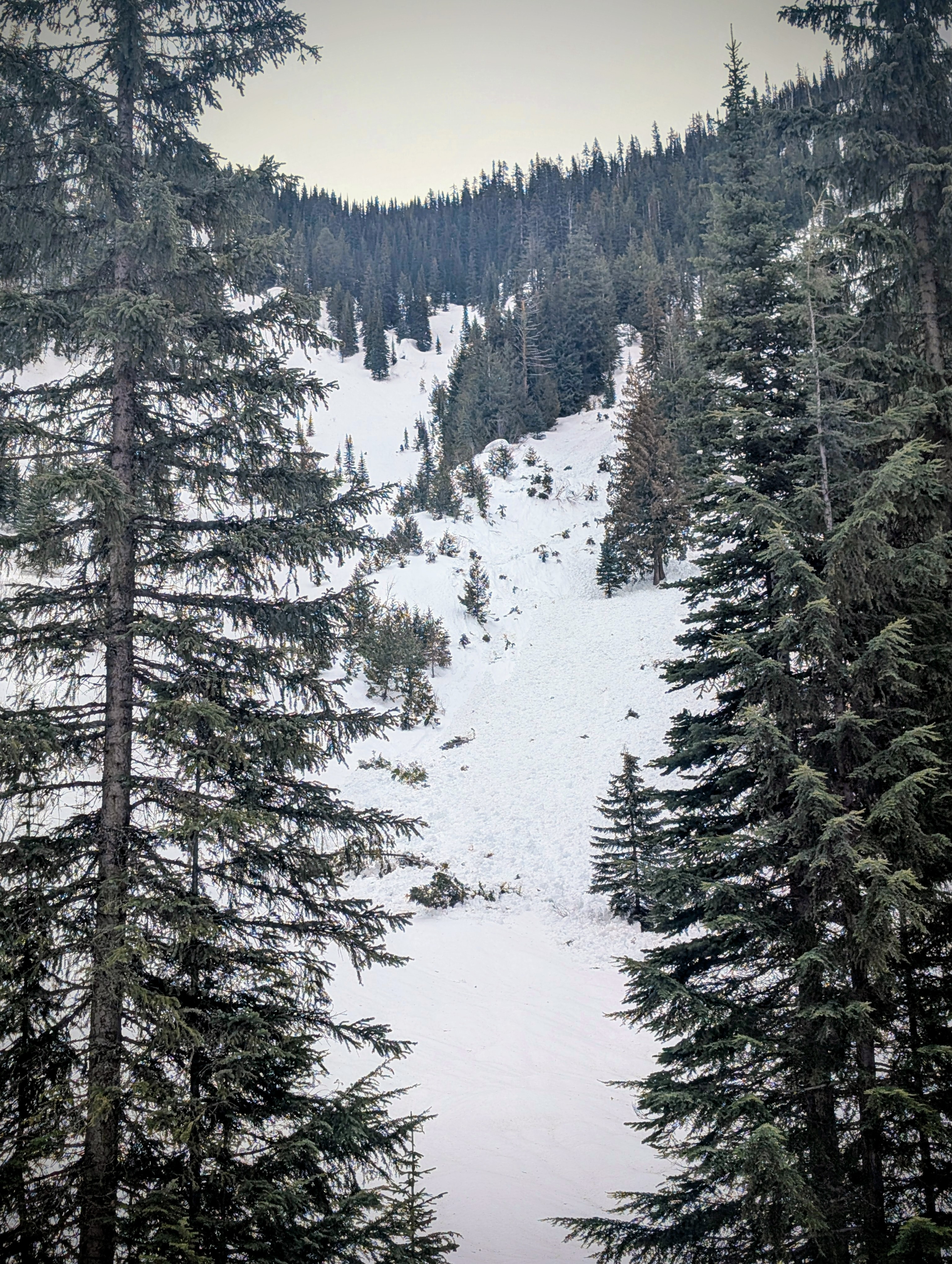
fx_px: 1792
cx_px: 476
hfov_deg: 29.7
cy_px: 632
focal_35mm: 49
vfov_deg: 38.9
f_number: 1.68
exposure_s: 1/472
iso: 25
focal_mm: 6.9
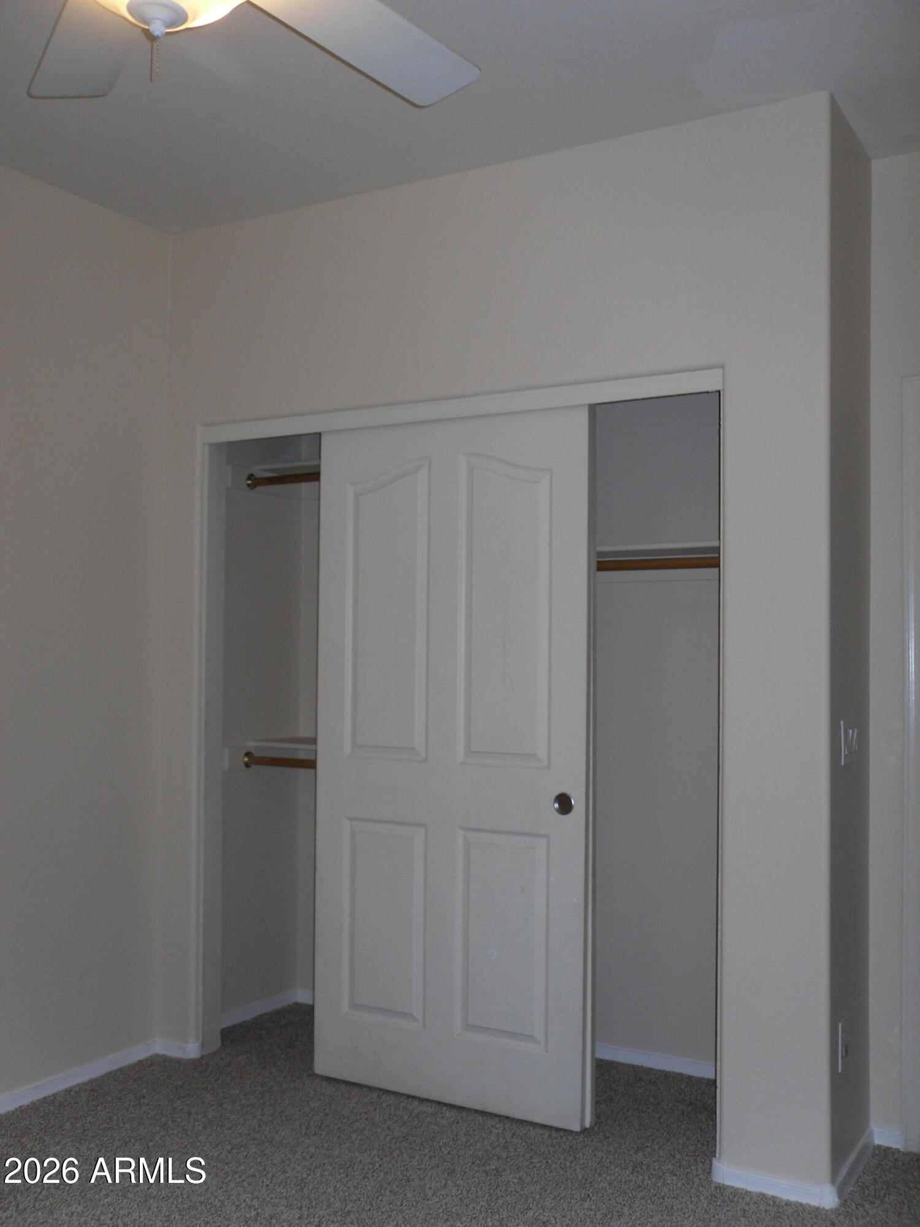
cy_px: 614
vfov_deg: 52.6
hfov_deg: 40.7
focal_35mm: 35
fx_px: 1240
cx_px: 460
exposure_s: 1/45
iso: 100
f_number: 3.5
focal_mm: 6.3
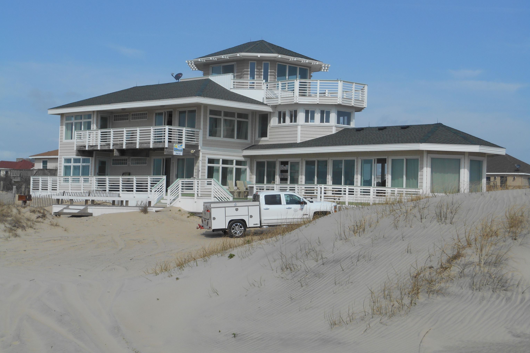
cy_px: 159
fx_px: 942
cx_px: 264
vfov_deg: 21.2
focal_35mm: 64
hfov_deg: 31.4
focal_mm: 10.9
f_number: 4.4
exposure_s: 1/1000
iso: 80
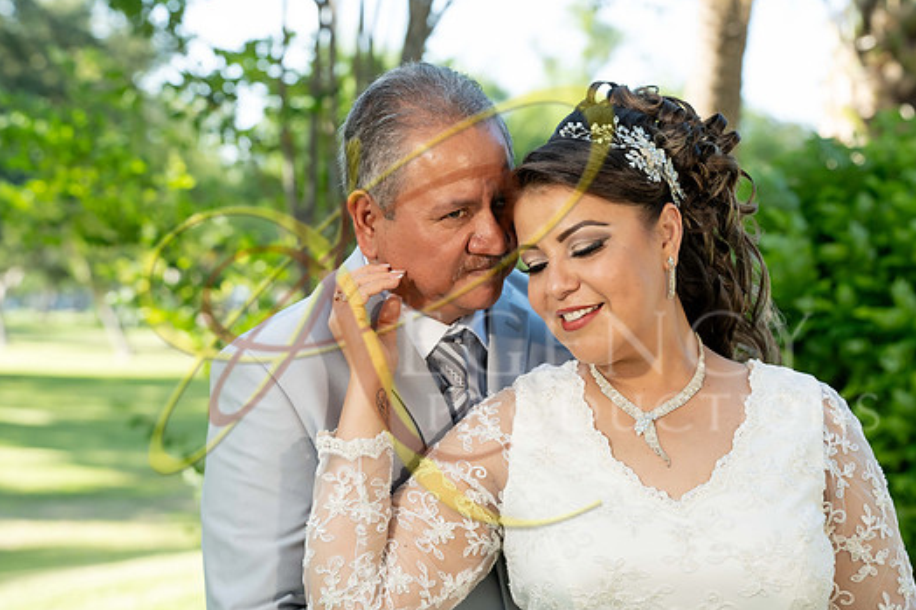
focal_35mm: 72
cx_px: 475
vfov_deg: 18.9
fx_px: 1831
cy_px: 307
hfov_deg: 28.1
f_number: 4
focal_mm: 65
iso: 500
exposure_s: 1/500
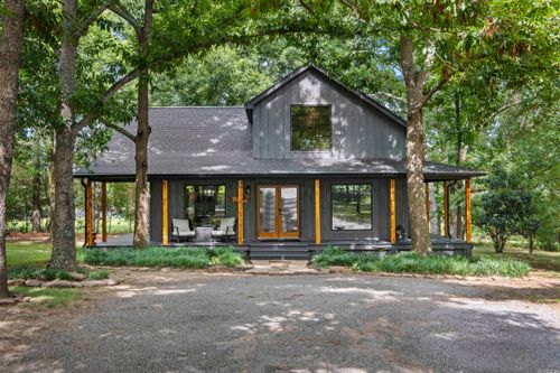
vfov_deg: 36.8
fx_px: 560
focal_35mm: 36
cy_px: 186
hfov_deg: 53.1
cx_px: 280
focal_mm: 24
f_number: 9
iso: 400
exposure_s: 1/60
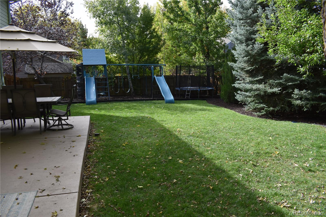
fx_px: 244
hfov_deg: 67.4
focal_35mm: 27
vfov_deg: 47.9
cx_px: 163
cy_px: 108
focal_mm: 18
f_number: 5.6
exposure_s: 1/250
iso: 200
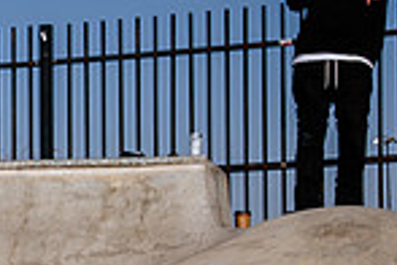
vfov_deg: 6.1
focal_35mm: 224
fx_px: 2470
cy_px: 235
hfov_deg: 8.8
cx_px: -296
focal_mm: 55
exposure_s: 1/80
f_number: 22
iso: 125
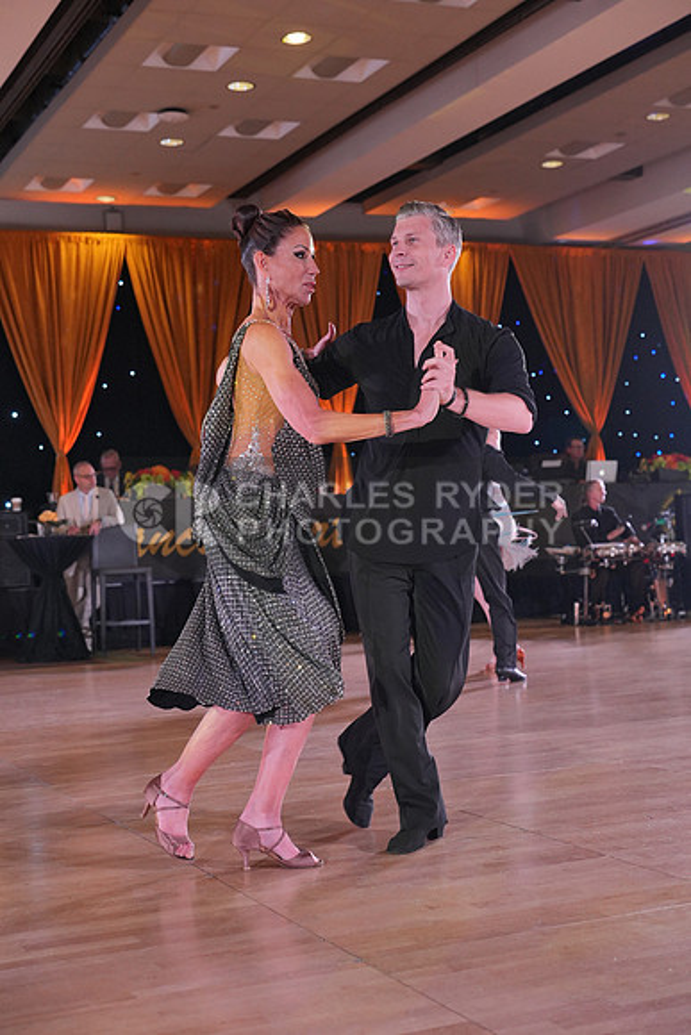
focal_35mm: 54
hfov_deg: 25.1
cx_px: 346
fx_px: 1554
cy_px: 518
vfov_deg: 36.9
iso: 2000
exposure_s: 1/400
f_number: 4
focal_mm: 54
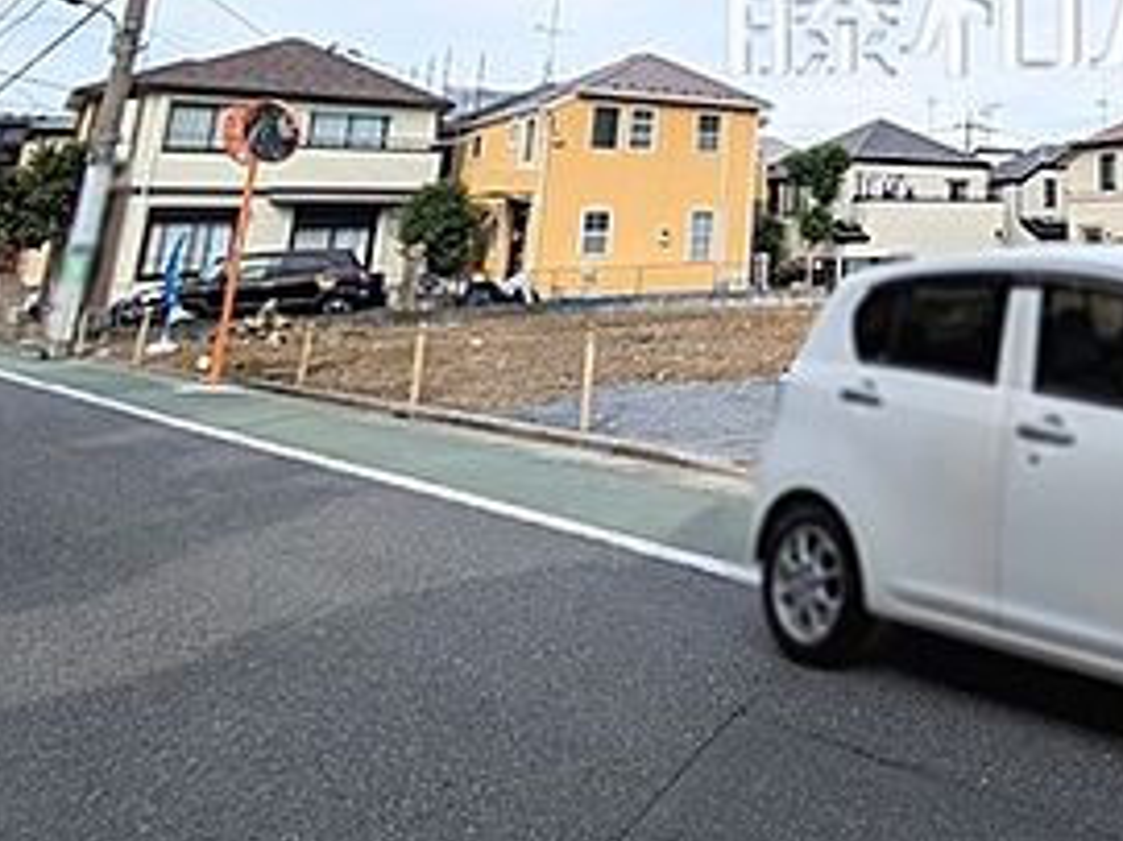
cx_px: 1160
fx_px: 1005
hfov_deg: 47.0
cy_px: 0
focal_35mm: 31
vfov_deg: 39.9
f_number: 2.2
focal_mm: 1.83
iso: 88
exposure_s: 1/1965
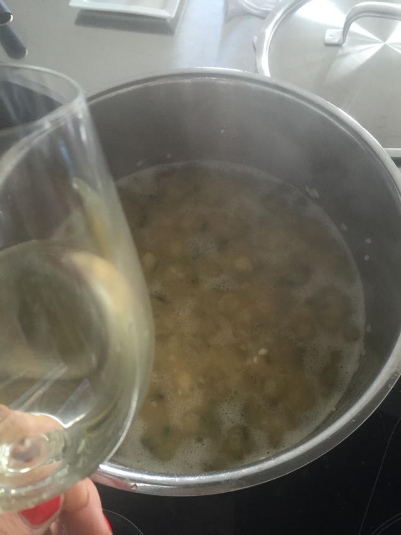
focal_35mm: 29
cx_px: 200
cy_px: 268
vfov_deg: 61.7
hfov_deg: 48.2
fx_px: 448
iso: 160
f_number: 2.2
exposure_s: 1/33
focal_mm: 4.15
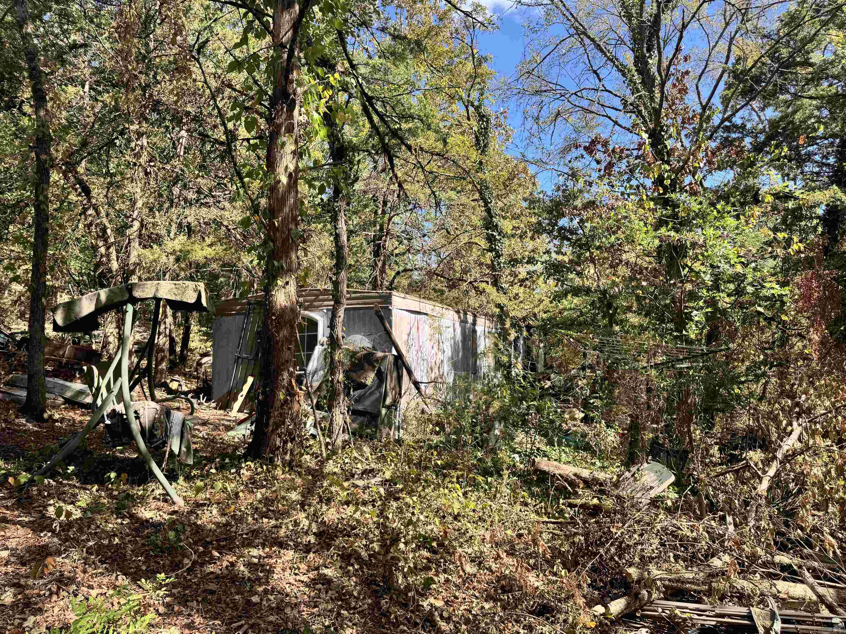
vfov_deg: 56.8
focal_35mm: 24
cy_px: 317
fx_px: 587
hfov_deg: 71.6
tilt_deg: +0.6
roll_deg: -3.0
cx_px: 423
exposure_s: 1/812
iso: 80
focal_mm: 6.76
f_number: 1.78
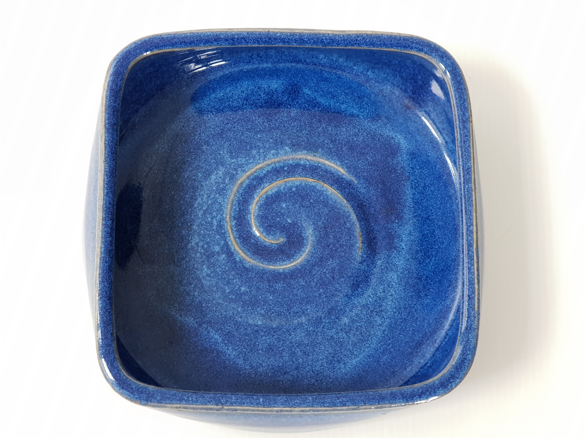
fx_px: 879
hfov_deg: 36.8
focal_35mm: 52
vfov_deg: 28.0
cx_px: 292
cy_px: 219
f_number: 2.4
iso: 160
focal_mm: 6
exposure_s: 1/33
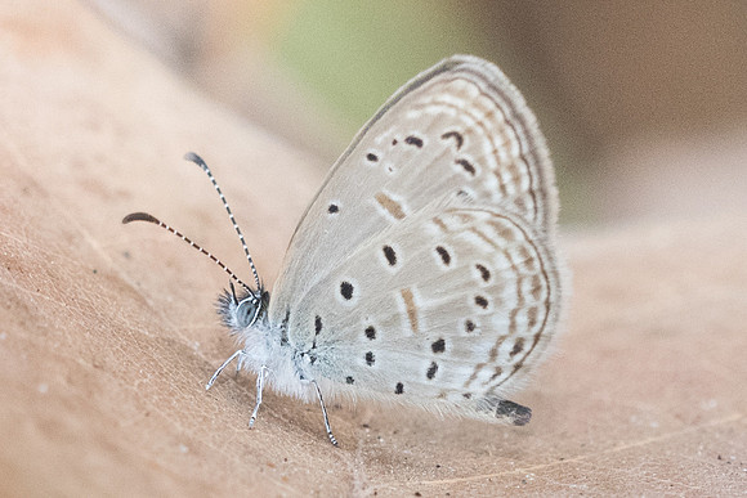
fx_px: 18086
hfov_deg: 2.4
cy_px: 339
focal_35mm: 871
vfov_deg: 1.6
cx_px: 393
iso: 1250
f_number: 8
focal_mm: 150
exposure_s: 1/160
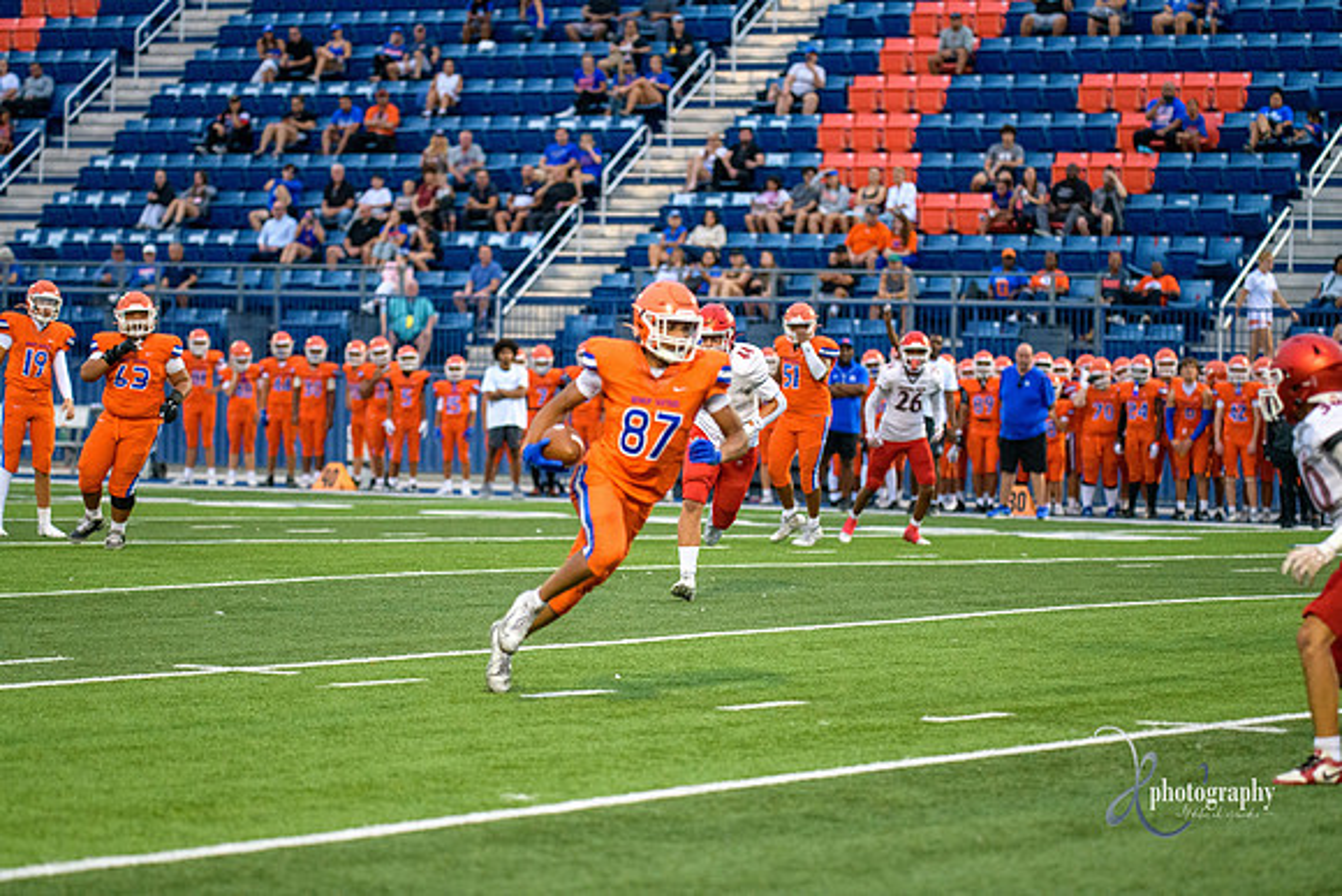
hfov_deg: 14.2
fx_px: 5406
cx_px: 671
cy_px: 448
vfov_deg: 9.5
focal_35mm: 145
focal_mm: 145
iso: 3200
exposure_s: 1/2000
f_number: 2.8
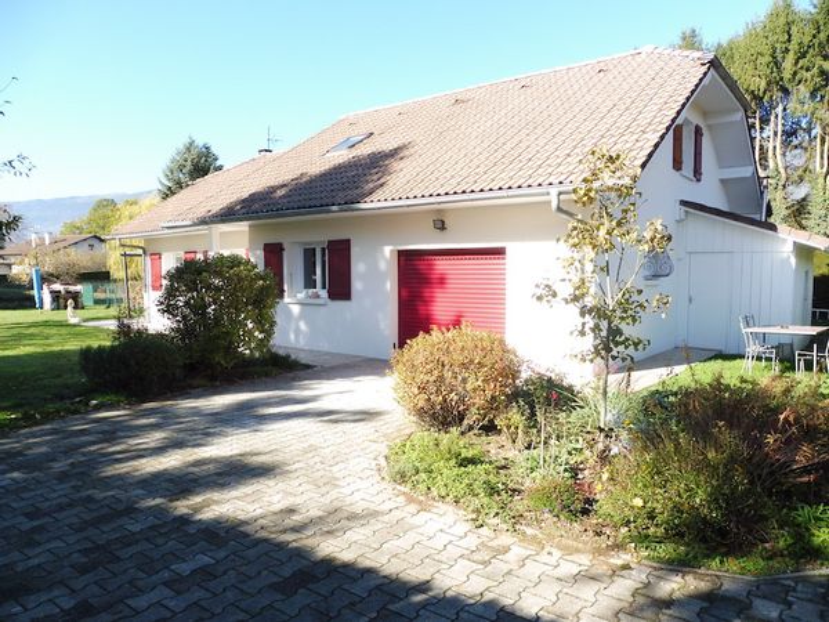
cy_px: 311
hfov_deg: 71.6
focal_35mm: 24
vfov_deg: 56.8
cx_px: 414
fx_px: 575
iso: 100
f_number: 4
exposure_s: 1/250
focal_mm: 4.3
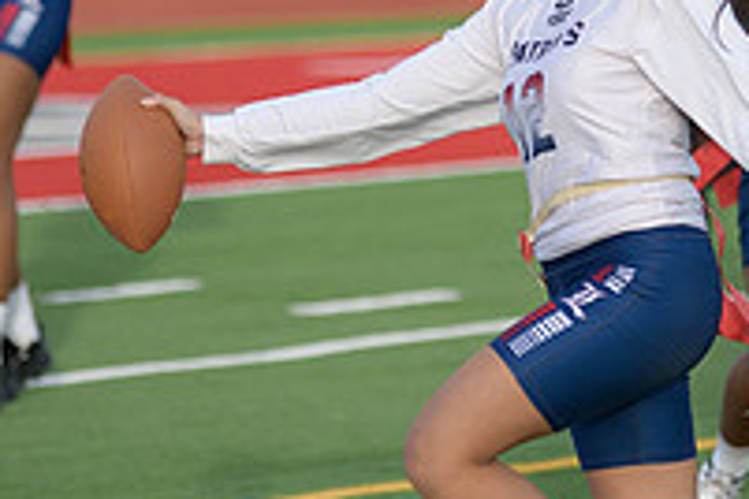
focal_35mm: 403
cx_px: 559
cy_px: 76
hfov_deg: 5.1
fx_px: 8384
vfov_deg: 3.4
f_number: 2.8
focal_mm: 140
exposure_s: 1/4000
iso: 640
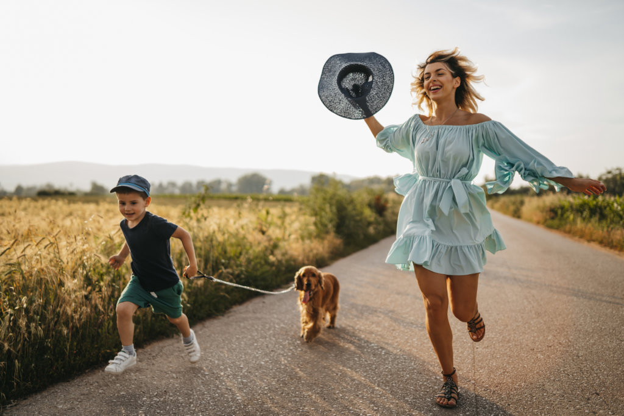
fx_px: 607
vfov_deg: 37.9
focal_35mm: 35
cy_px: 208
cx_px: 312
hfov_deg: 54.4
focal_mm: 35
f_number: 1.8
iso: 100
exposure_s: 1/1600
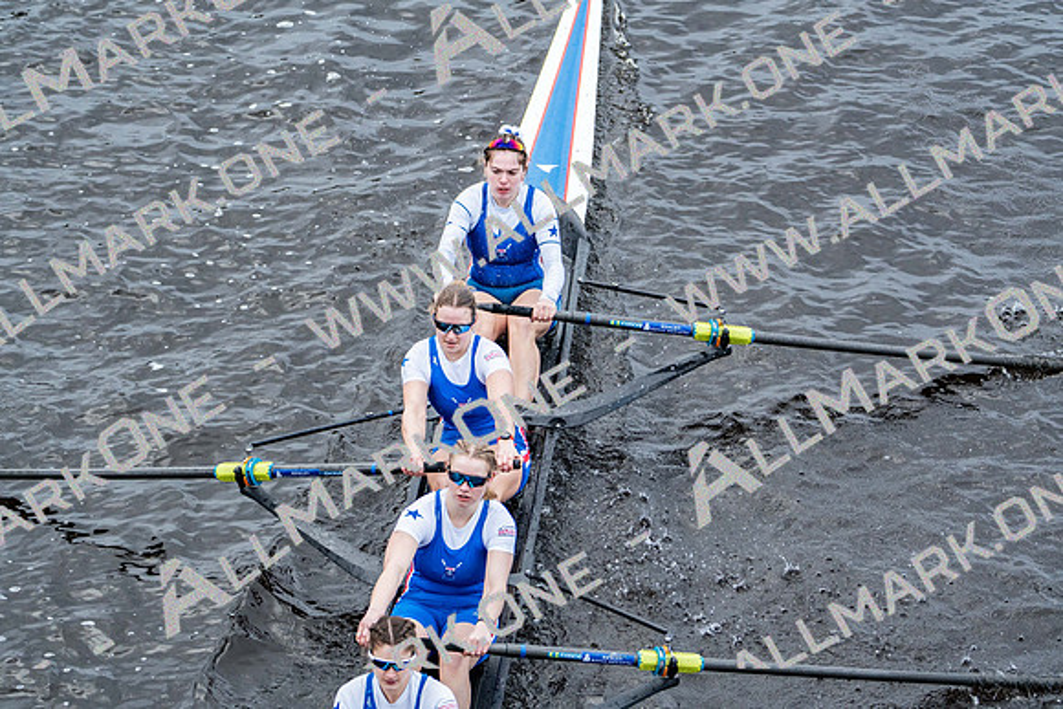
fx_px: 6970
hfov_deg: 8.7
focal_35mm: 236
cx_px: 532
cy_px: 354
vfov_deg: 5.8
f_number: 5.6
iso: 2000
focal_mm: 236
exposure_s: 1/1250
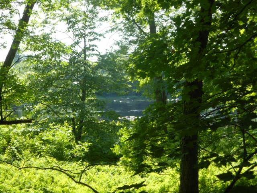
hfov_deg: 25.3
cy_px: 96
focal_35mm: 77
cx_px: 128
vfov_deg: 19.1
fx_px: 572
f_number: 5.5
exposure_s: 1/60
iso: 80
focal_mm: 13.8
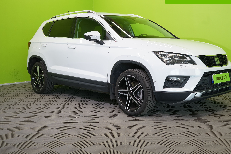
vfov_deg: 29.8
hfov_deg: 43.5
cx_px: 129
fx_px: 289
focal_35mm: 45
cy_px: 65
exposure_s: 1/40
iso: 500
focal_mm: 37
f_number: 6.3
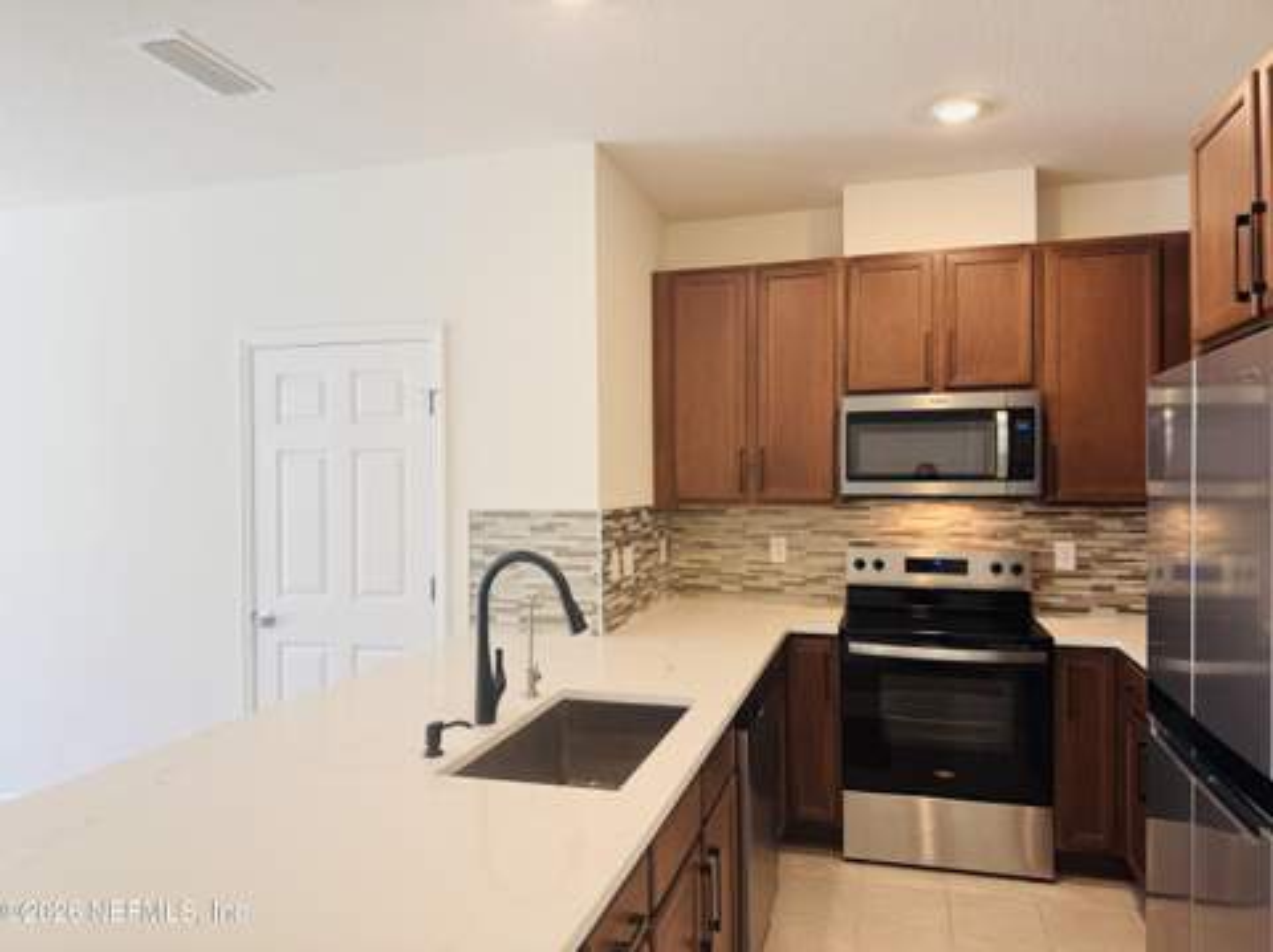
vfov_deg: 56.7
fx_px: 882
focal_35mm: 24
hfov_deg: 71.7
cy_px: 476
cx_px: 636
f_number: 1.78
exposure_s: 1/120
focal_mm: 6.76
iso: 125
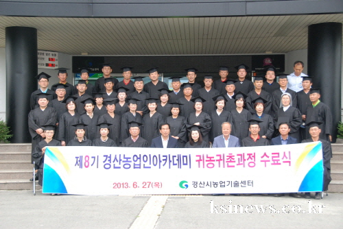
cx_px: 172
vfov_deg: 22.7
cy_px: 114
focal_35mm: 60
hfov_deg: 33.4
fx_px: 572
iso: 800
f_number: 6.3
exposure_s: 1/200
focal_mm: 40
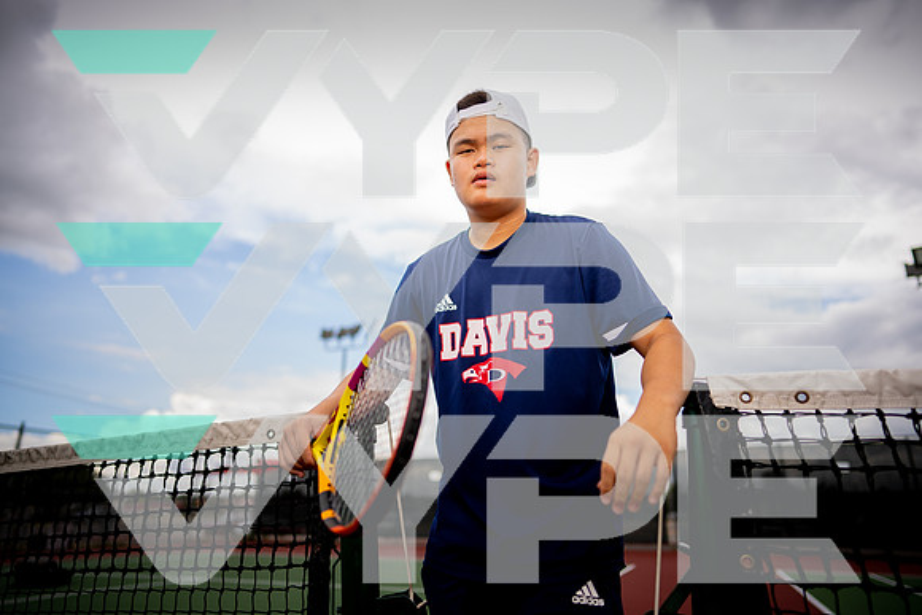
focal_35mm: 24
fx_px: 615
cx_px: 461
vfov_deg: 53.2
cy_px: 308
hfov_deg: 73.7
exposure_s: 1/1600
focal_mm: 24
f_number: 1.4
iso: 50
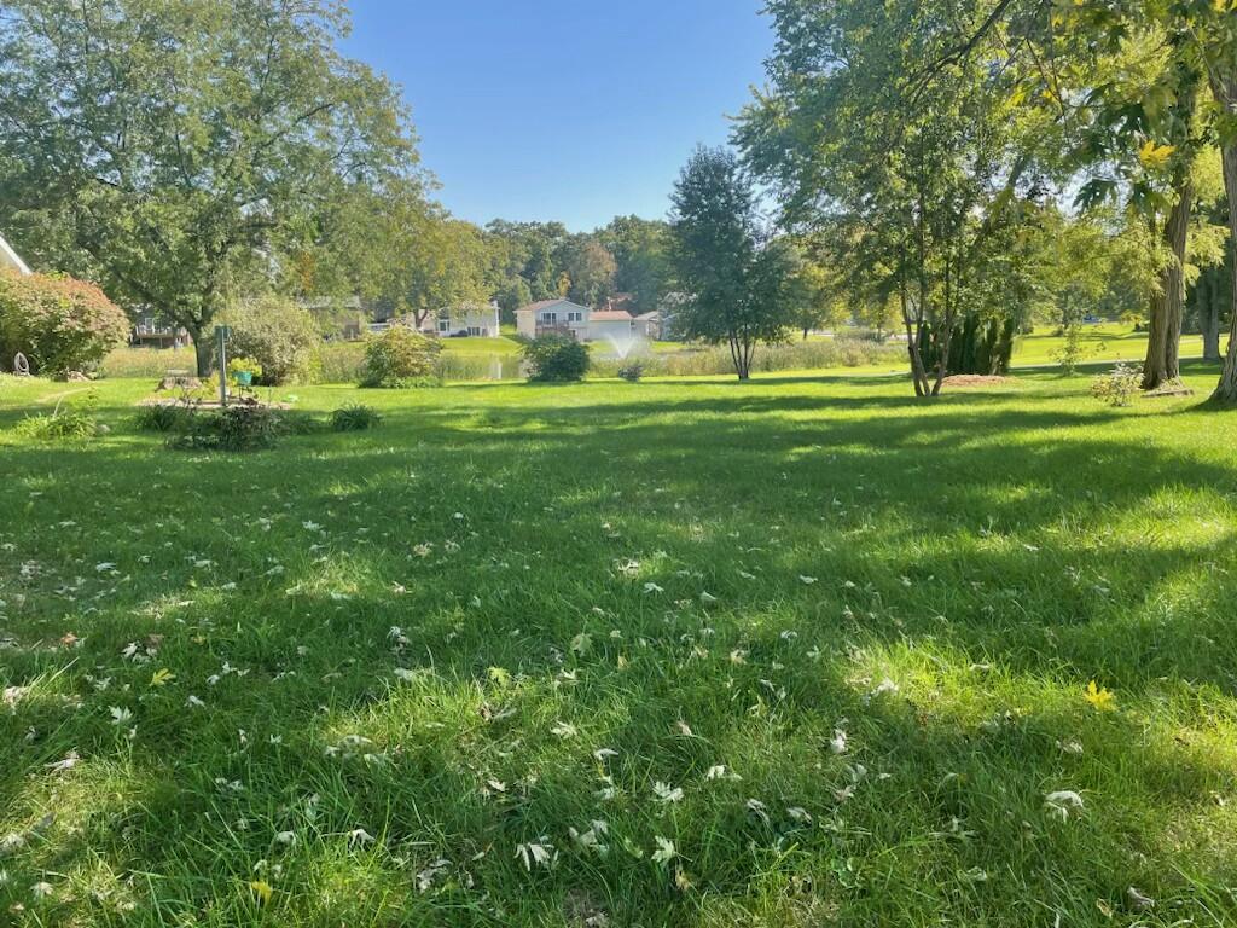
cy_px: 464
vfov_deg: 53.1
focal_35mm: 26
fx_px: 929
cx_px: 618
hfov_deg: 67.3
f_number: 1.6
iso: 32
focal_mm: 4.2
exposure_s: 1/612
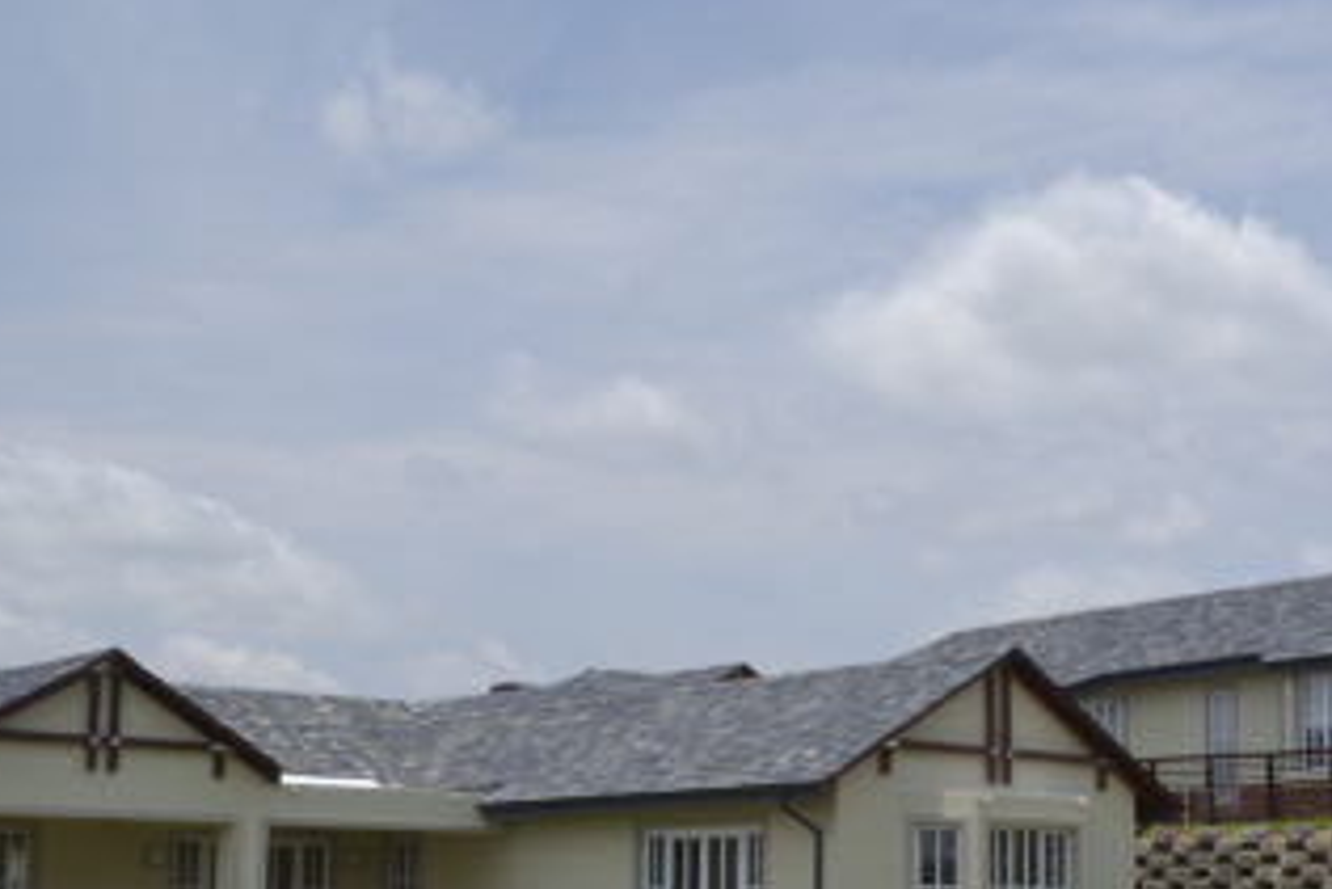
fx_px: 2110
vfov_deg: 23.5
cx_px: 792
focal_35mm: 57
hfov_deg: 34.9
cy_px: 695
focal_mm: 20
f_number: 11
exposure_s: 1/200
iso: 100
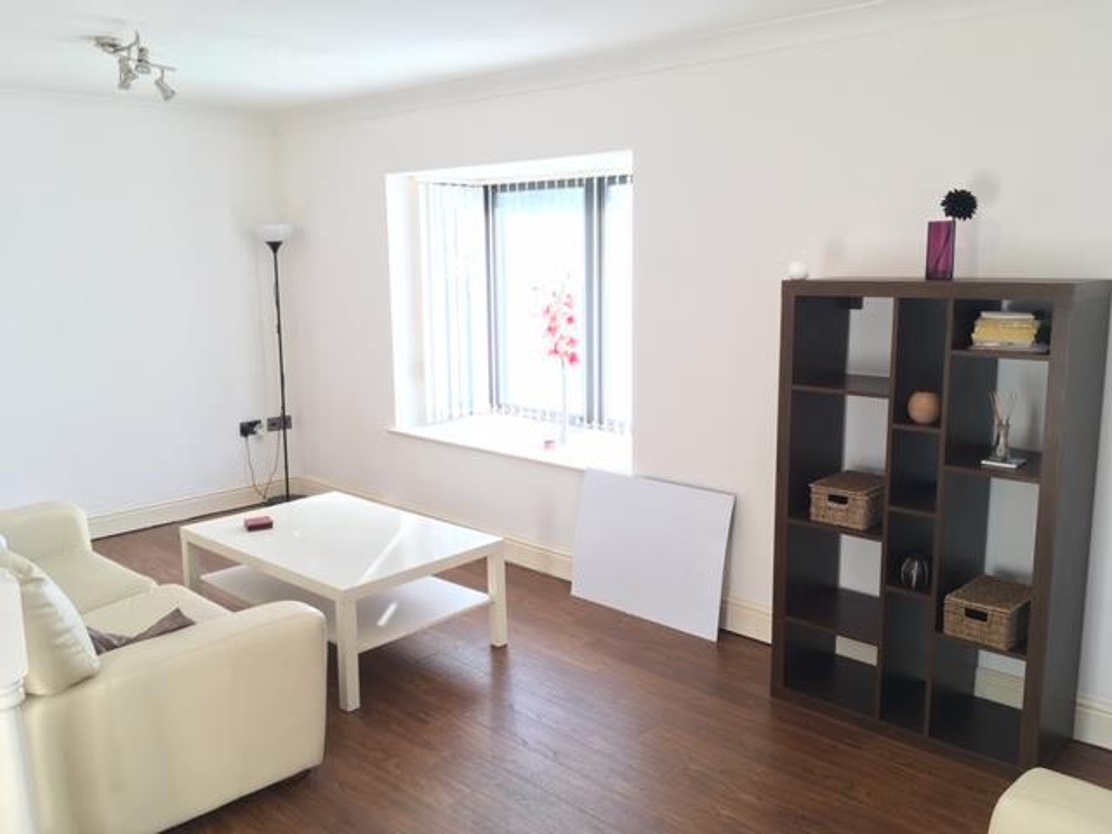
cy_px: 417
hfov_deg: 61.7
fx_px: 932
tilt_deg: -10.2
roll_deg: -0.2
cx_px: 556
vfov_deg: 48.2
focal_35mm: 29
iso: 25
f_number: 2.2
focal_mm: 4.15
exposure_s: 1/33
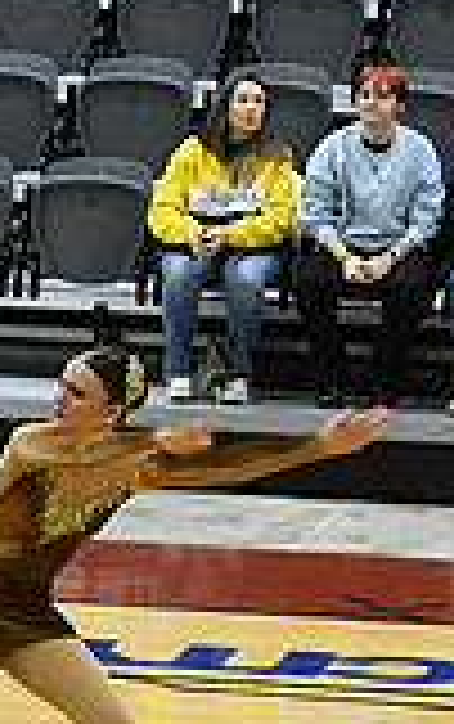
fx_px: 7621
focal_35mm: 386
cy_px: 596
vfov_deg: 5.4
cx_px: -791
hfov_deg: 3.4
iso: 5000
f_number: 4
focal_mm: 70
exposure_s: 1/400
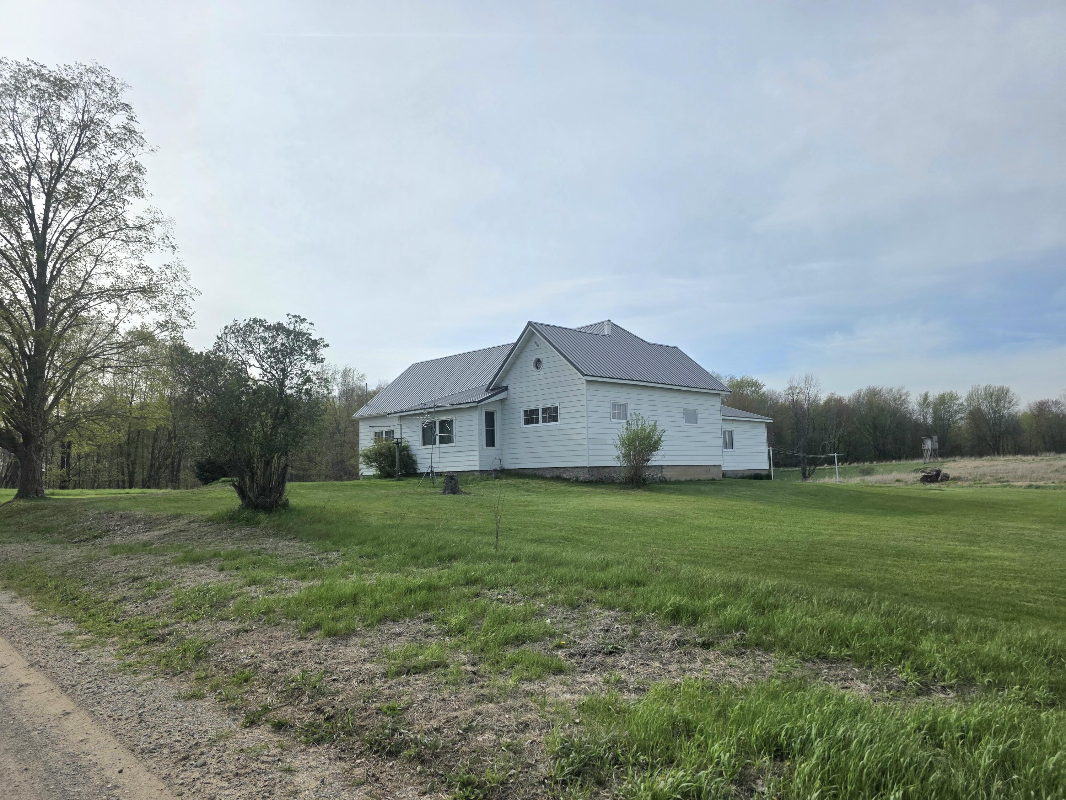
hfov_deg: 73.9
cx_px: 533
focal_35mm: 23
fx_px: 708
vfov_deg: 58.9
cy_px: 400
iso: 80
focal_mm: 6.3
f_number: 1.7
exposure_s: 1/10000
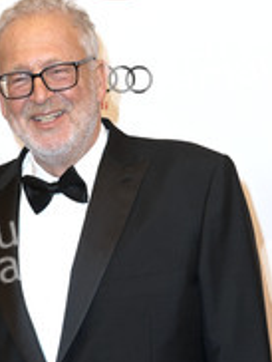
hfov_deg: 12.5
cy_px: 360
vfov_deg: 16.3
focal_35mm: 118
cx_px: 24
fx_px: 1233
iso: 400
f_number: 6.3
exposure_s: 1/250
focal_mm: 56
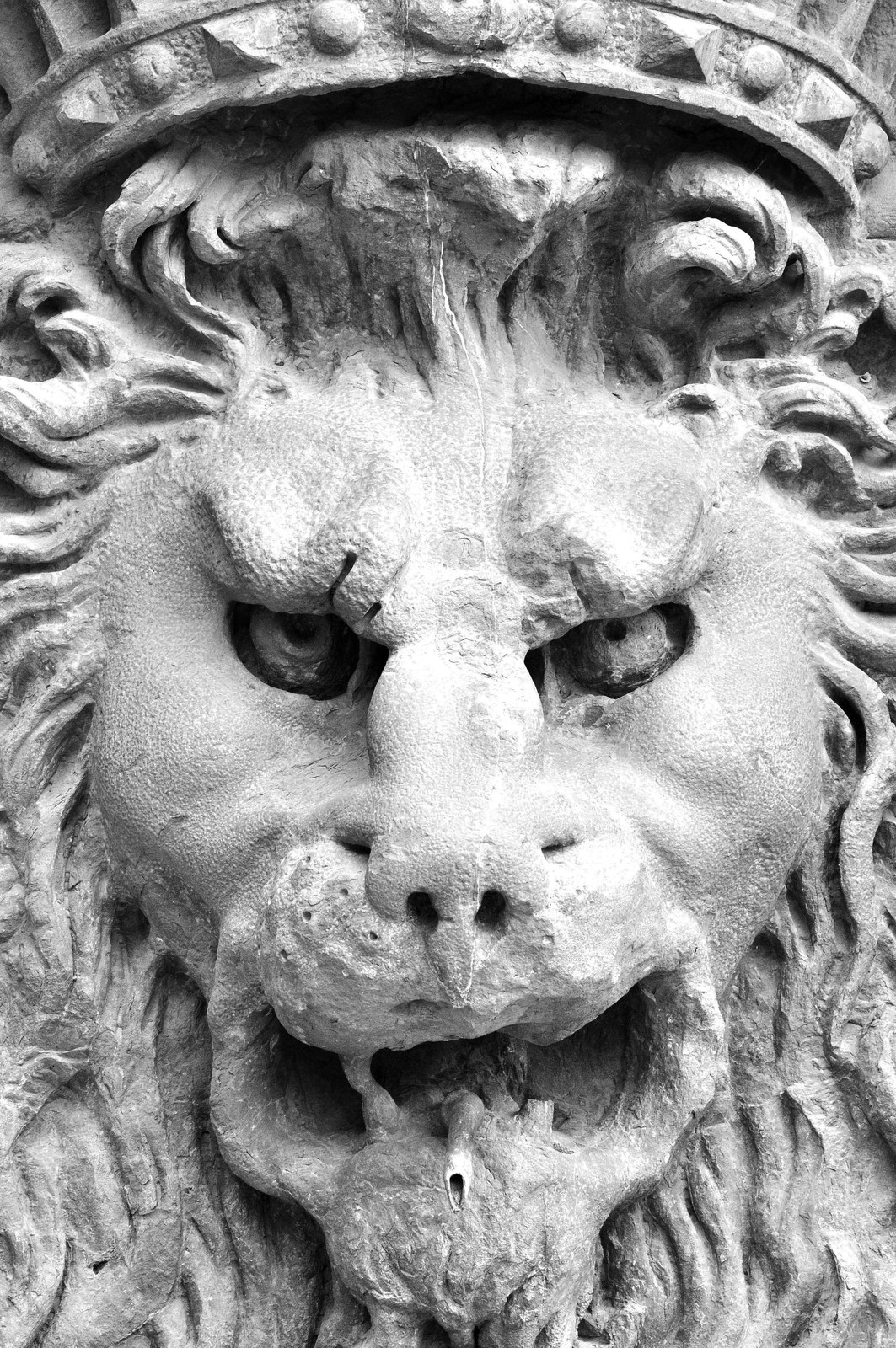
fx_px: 11226
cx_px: 448
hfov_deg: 4.6
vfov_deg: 6.9
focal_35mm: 300
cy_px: 674
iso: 400
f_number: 9
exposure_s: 1/100
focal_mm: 200
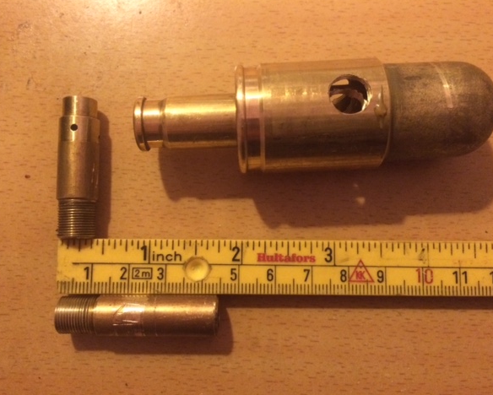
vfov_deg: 47.2
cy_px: 193
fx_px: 453
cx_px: 244
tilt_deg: -85.1
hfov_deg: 57.1
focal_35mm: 31
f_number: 2.2
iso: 500
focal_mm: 4.15
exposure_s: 1/15
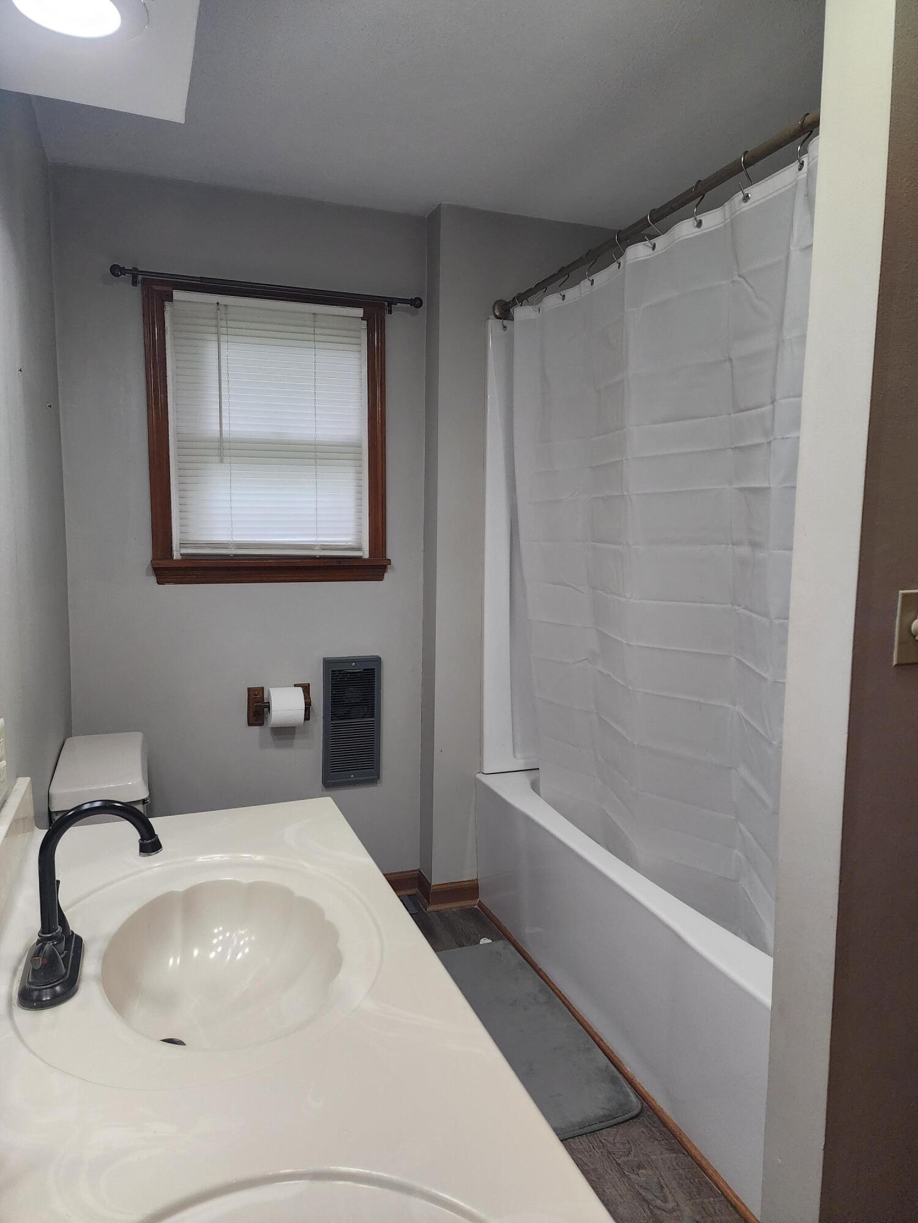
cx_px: 459
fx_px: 813
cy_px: 612
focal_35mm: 23
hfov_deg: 58.9
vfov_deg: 73.9
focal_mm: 6.4
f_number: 1.8
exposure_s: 1/120
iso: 640
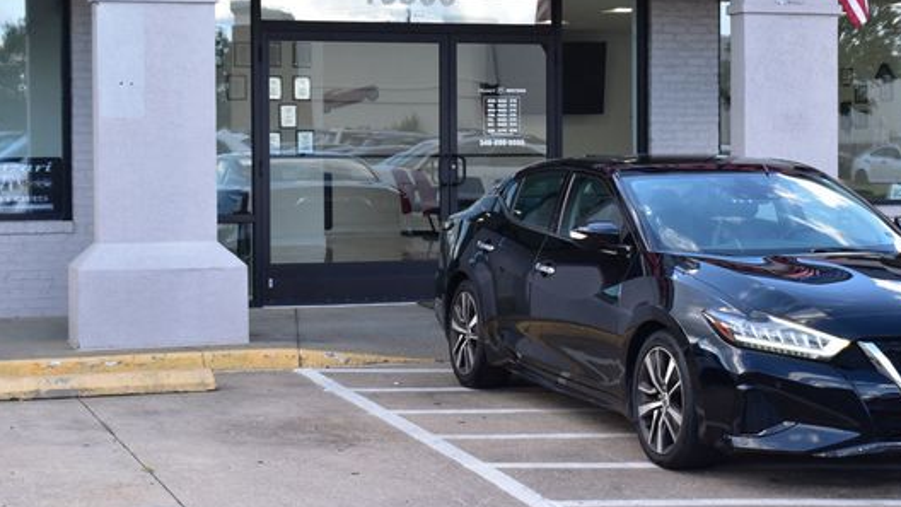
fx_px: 1911
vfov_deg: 15.1
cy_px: 207
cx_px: 488
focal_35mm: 80
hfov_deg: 26.5
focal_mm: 42
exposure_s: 1/125
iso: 400
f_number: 9
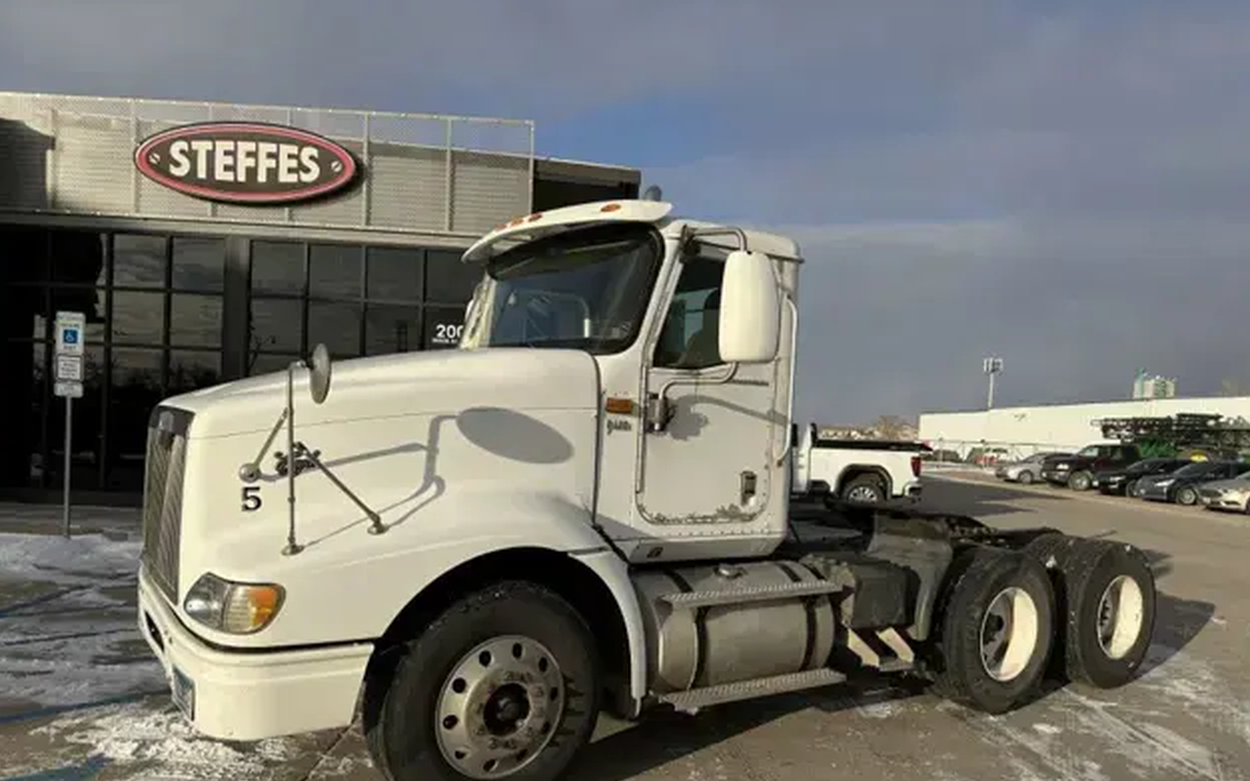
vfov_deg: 47.3
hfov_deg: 70.4
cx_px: 615
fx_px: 886
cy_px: 463
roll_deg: -2.5
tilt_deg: -0.2
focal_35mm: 26
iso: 80
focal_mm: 6.86
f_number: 1.78
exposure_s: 1/6211
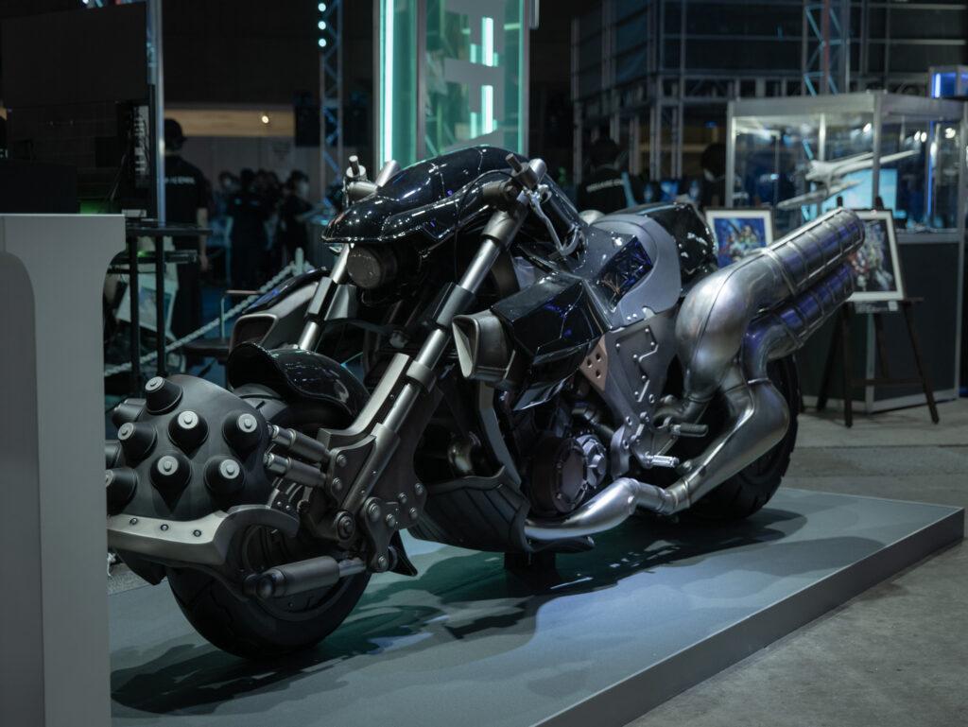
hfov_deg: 33.6
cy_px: 364
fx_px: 1605
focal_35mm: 57
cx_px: 484
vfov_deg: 25.5
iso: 800
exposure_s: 1/100
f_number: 4
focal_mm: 49
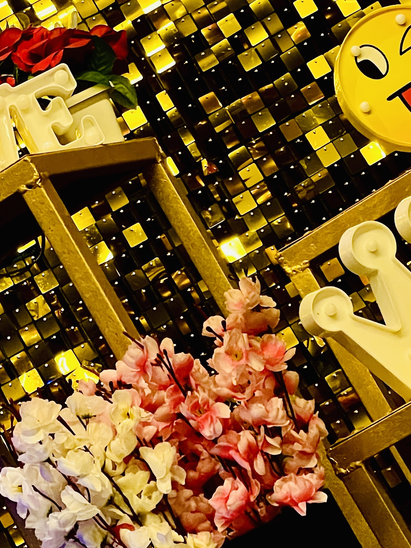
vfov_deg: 11.3
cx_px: 55
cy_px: -7
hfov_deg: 8.6
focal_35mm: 173
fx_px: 2739
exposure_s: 1/34
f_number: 2.8
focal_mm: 9
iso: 500
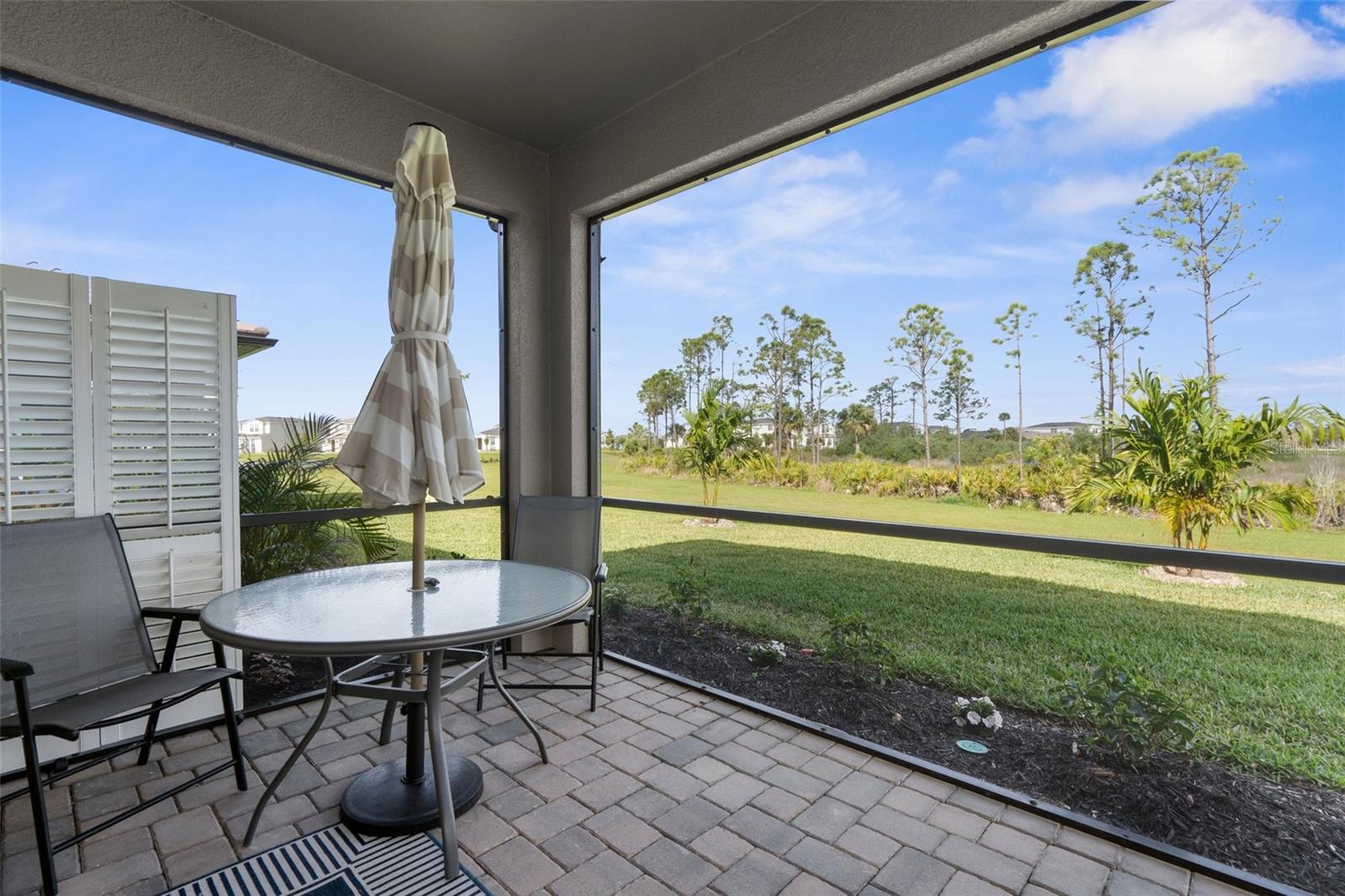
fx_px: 598
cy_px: 448
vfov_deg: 73.7
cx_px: 672
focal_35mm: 16
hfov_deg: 96.7
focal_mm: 16
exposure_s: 1/80
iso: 400
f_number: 8
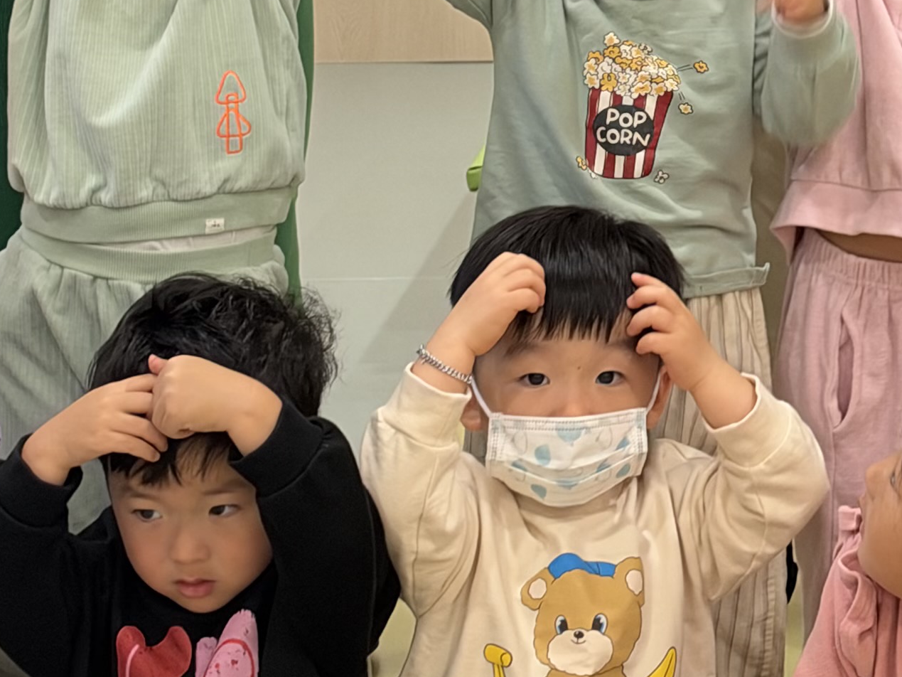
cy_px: -217
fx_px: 2814
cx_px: 871
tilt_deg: -0.4
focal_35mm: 108
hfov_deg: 17.8
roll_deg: -0.5
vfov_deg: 13.2
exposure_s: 1/60
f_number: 1.8
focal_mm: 6.93
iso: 200
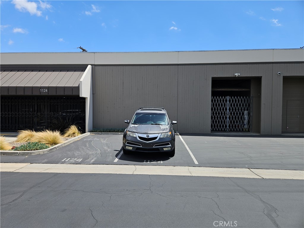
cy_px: 114
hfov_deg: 73.9
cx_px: 152
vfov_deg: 58.9
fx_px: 202
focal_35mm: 23
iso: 25
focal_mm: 5.4
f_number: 1.8
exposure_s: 1/2000
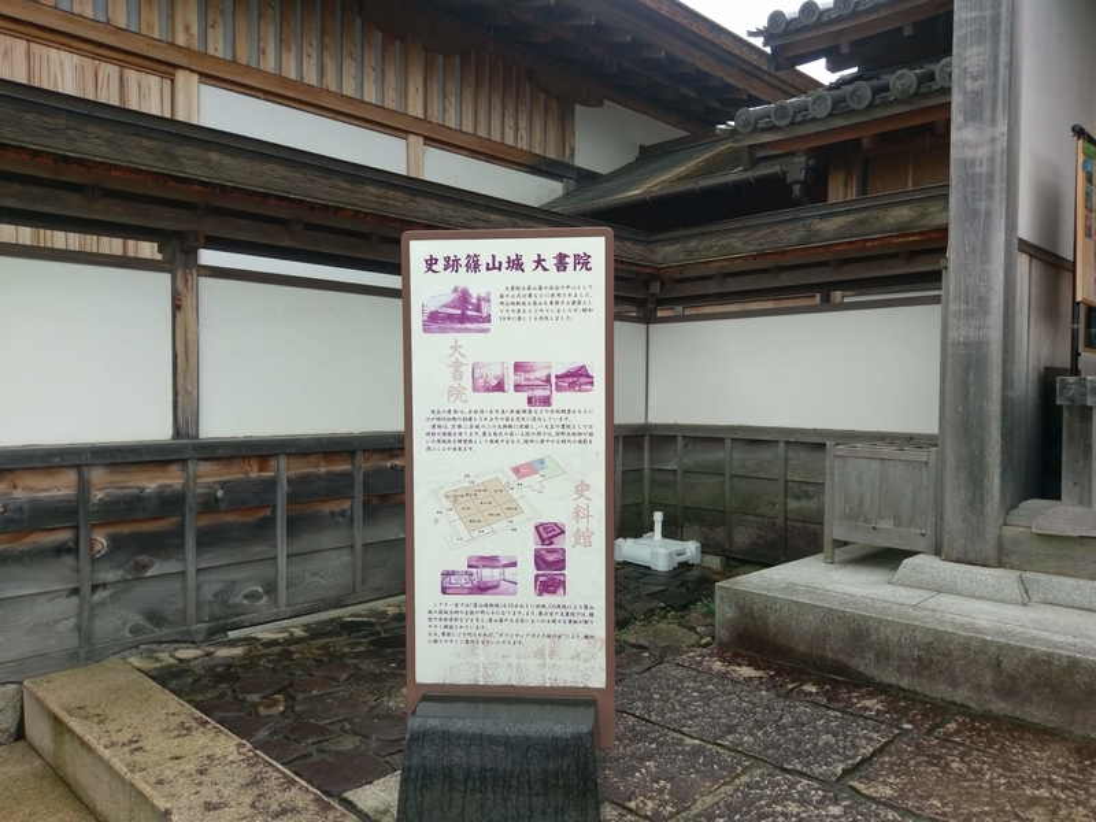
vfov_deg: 53.1
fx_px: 823
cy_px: 411
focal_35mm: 26
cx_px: 548
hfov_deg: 67.3
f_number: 1.8
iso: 100
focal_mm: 4.58
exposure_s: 1/350
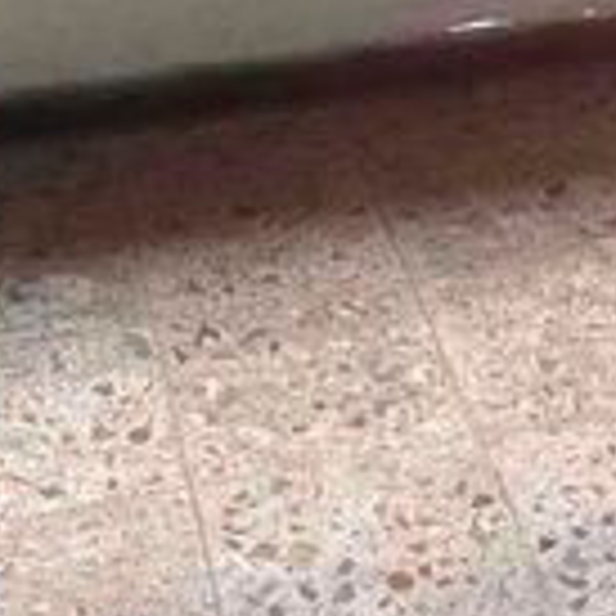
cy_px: -324
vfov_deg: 14.5
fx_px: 2255
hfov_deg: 15.5
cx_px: 425
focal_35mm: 112
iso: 32
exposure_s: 1/244
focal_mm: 4.2
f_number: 1.6
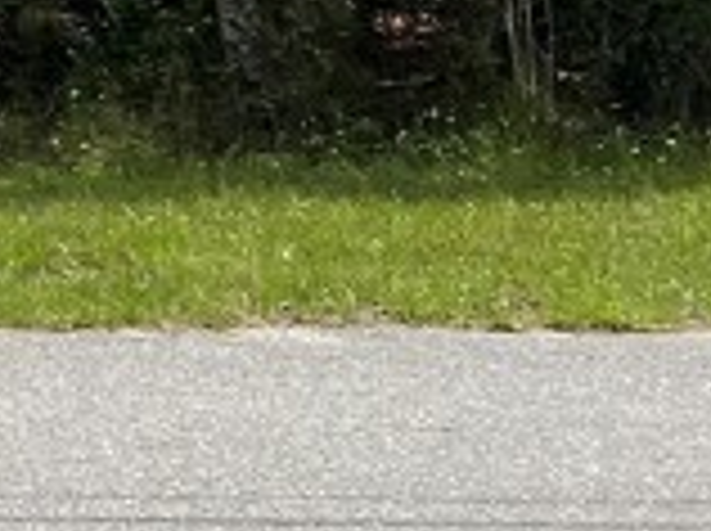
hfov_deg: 9.8
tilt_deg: +8.1
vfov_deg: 8.0
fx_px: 3466
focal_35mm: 169
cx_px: -1179
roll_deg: +1.9
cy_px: -778
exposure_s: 1/9434
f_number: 1.5
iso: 50
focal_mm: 5.7
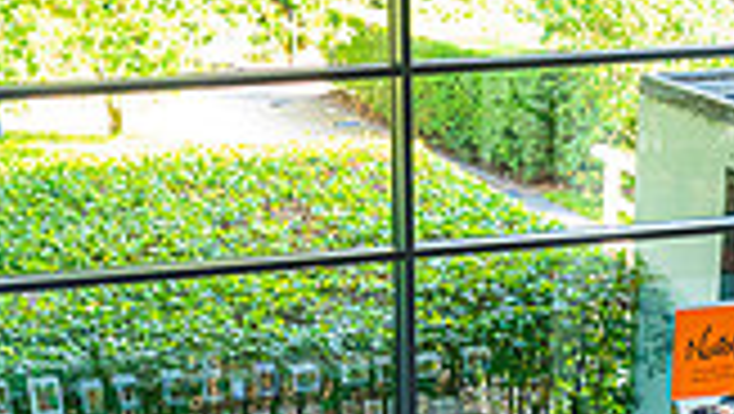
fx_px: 1967
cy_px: 828
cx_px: 410
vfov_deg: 10.9
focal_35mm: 101
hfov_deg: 21.1
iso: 4000
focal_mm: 35
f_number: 6.3
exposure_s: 1/160
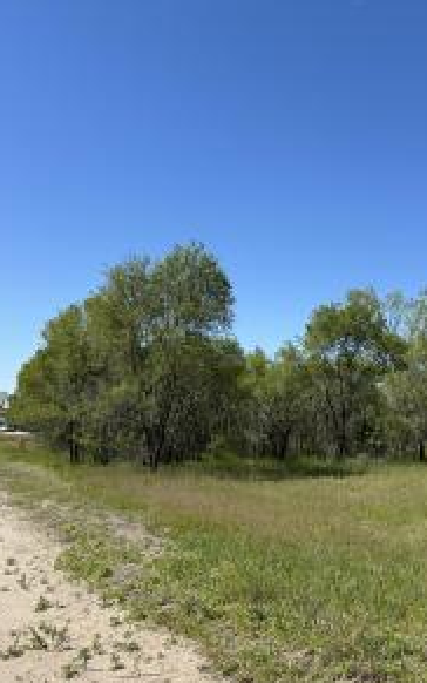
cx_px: 368
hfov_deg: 34.6
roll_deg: -1.1
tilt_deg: +7.1
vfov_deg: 55.3
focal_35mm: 35
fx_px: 651
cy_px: 350
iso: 80
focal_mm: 6.86
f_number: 1.78
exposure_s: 1/3717
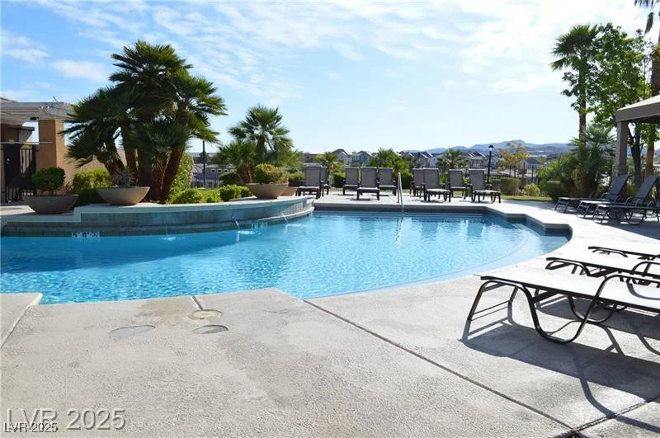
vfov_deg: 47.8
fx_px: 494
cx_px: 330
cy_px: 219
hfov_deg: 67.5
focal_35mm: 27
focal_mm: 18
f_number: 8
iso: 100
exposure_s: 1/250
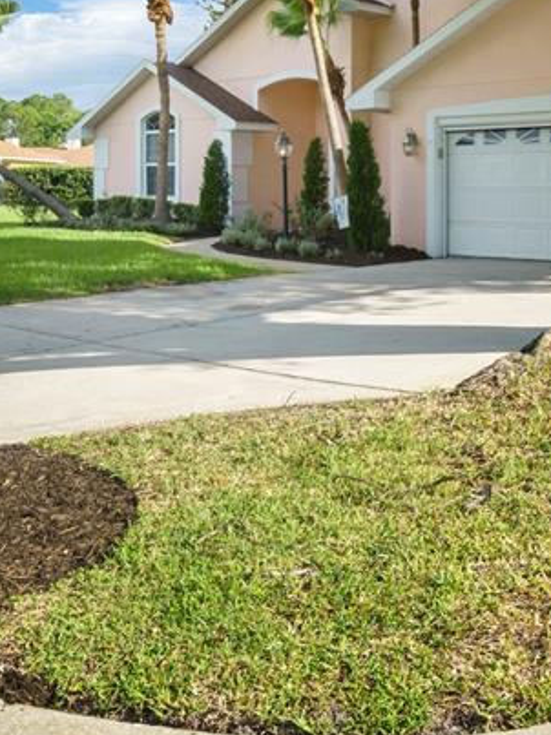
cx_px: 403
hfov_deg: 32.3
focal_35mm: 44
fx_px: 934
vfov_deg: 41.0
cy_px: 137
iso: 200
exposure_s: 1/250
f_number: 10
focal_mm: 12
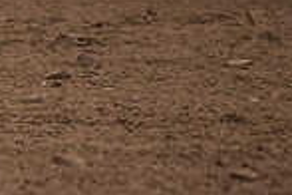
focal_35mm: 789
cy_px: -116
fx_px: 6399
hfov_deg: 2.6
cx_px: -236
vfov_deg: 1.7
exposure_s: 1/250
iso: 1600
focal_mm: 200
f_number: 3.2
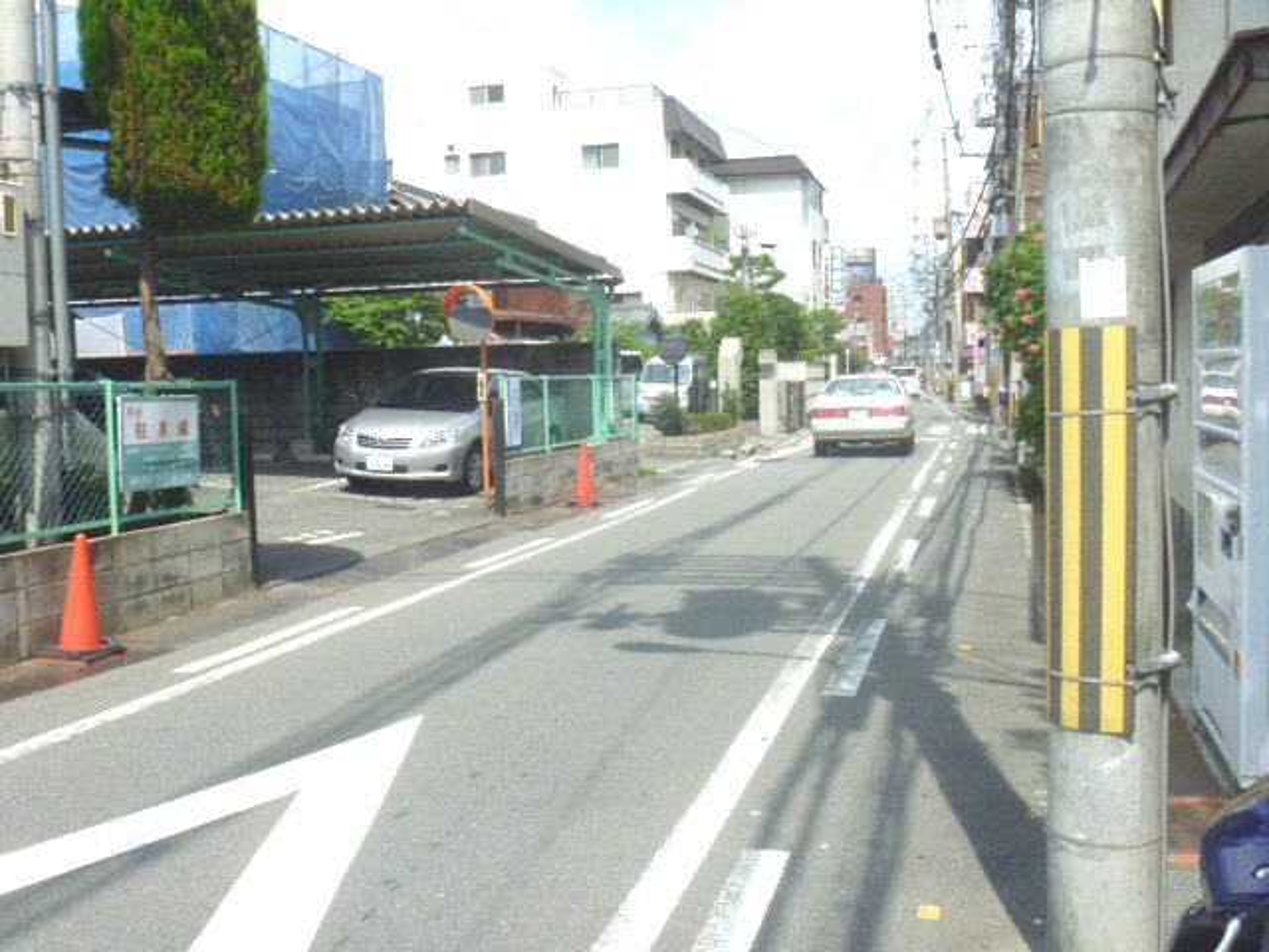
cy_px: 476
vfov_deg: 40.7
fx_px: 1283
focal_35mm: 35
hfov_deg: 52.6
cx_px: 634
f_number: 5.6
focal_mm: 6.3
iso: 400
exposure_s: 1/1600
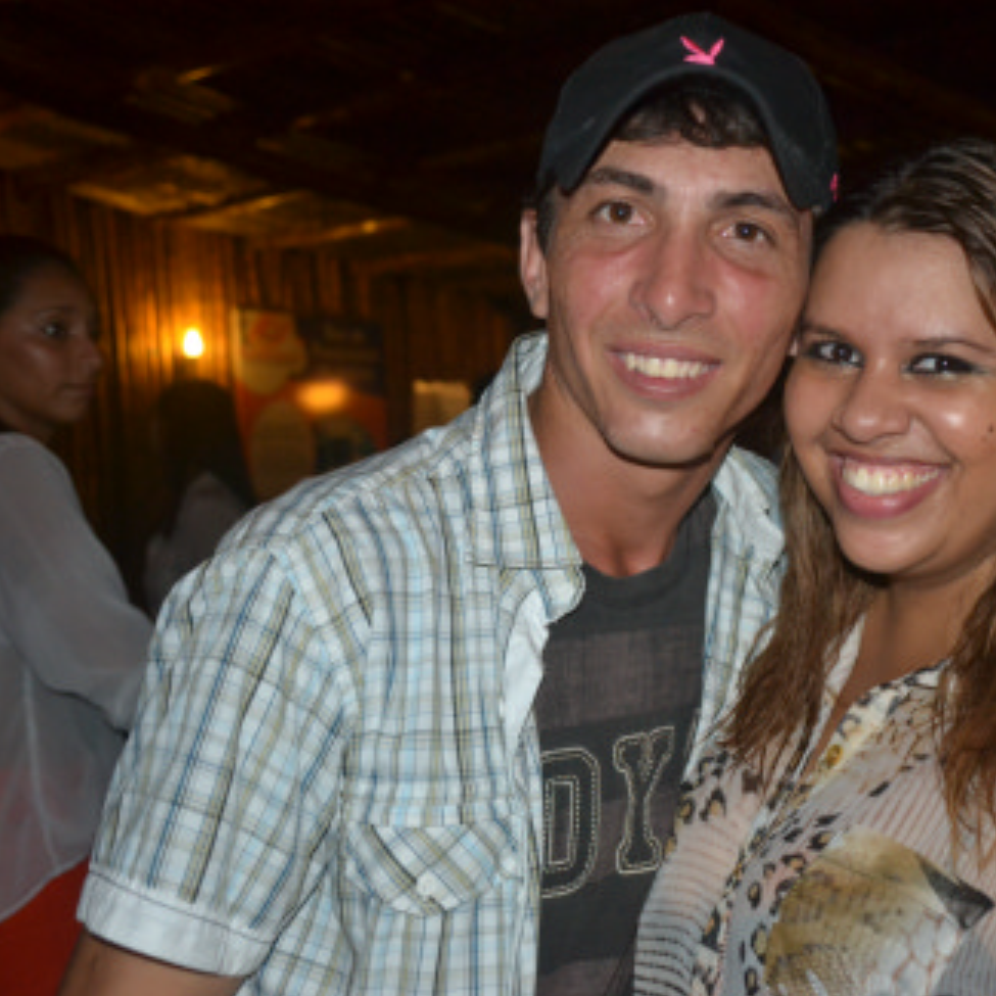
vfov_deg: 33.4
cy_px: 501
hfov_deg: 33.0
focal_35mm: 51
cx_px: 683
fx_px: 1660
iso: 1800
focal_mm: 26
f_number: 3.8
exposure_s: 1/60
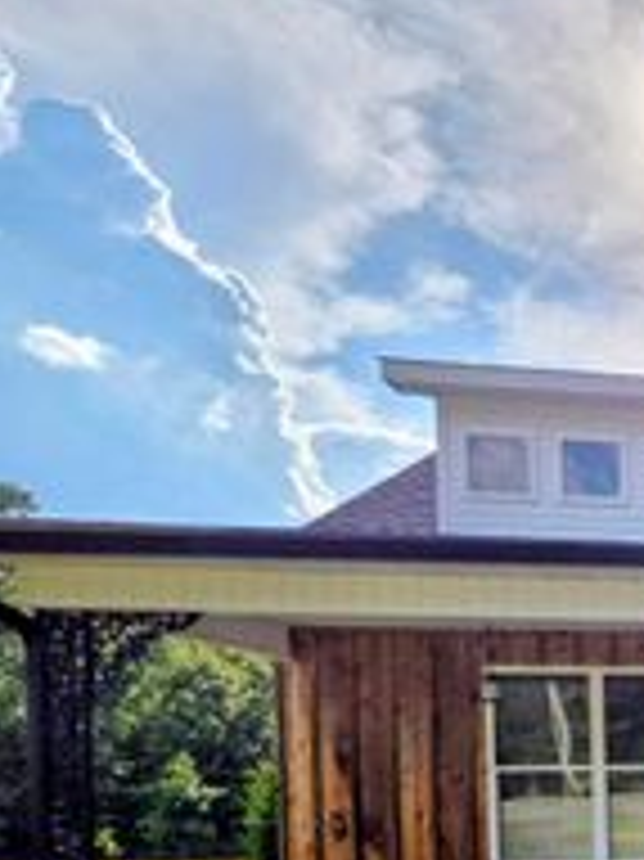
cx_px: 1045
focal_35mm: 34
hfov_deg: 25.7
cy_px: 786
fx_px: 844
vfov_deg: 48.0
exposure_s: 1/2905
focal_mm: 2.2
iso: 40
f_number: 1.9
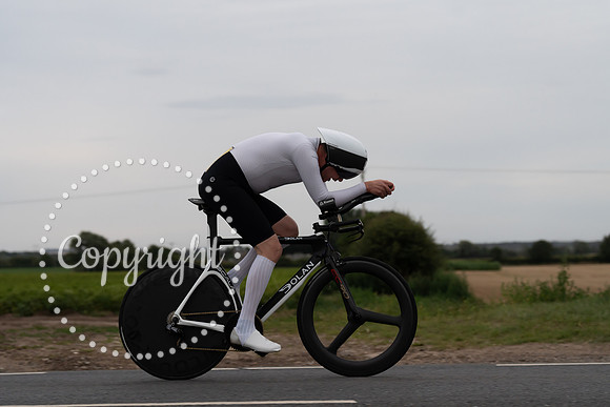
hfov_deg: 28.8
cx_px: 305
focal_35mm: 70
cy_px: 204
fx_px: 1186
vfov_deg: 19.5
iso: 1600
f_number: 3.5
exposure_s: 1/800
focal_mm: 70
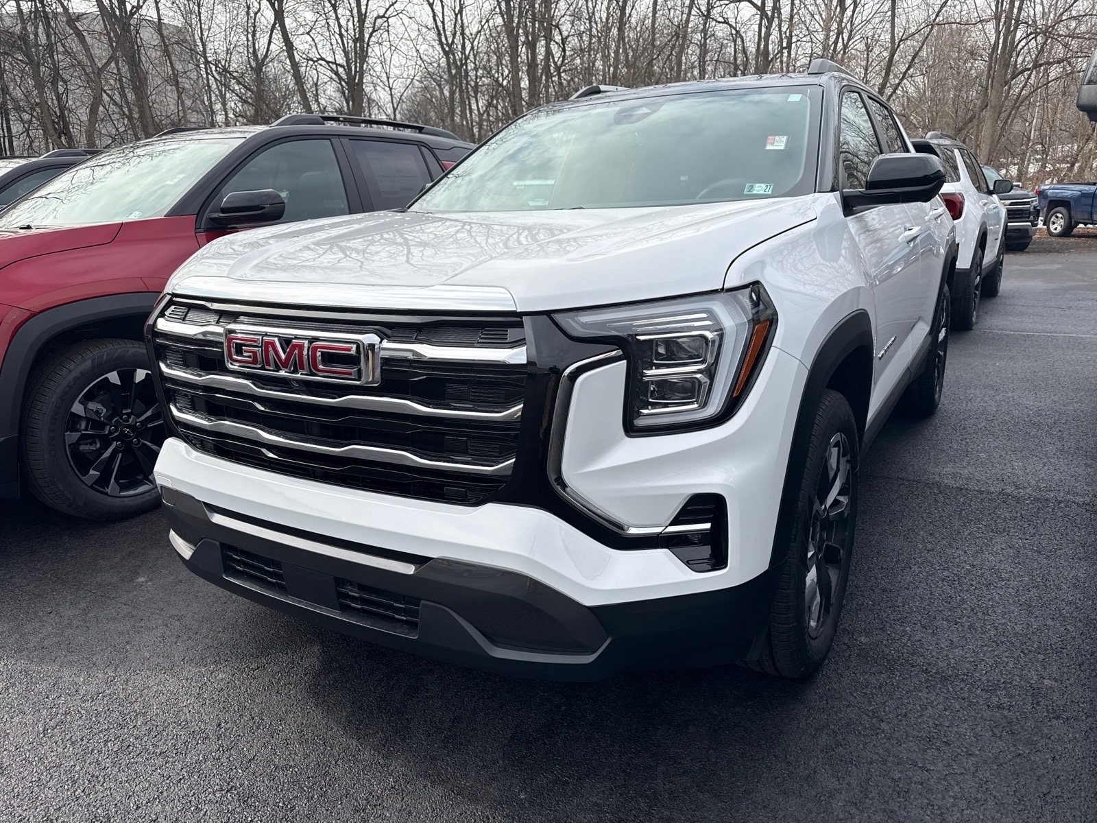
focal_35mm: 24
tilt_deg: -15.9
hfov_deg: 71.6
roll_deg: +1.4
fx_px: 761
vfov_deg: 56.8
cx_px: 548
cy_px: 412
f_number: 1.78
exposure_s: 1/2907
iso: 100
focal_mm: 6.76
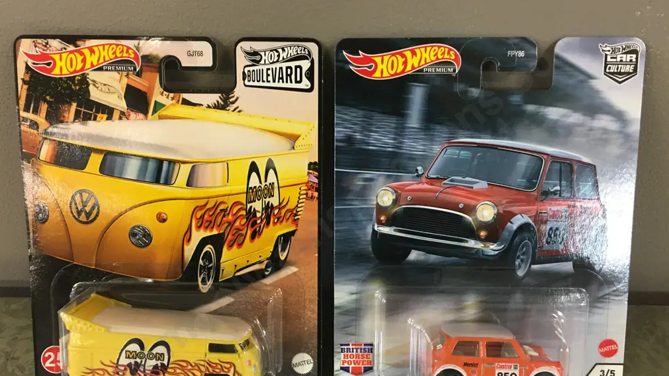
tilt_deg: -37.6
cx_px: 332
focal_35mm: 32
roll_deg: +0.4
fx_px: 568
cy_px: 221
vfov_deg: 36.6
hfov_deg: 61.0
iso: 80
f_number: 2.2
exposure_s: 1/17
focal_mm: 4.15
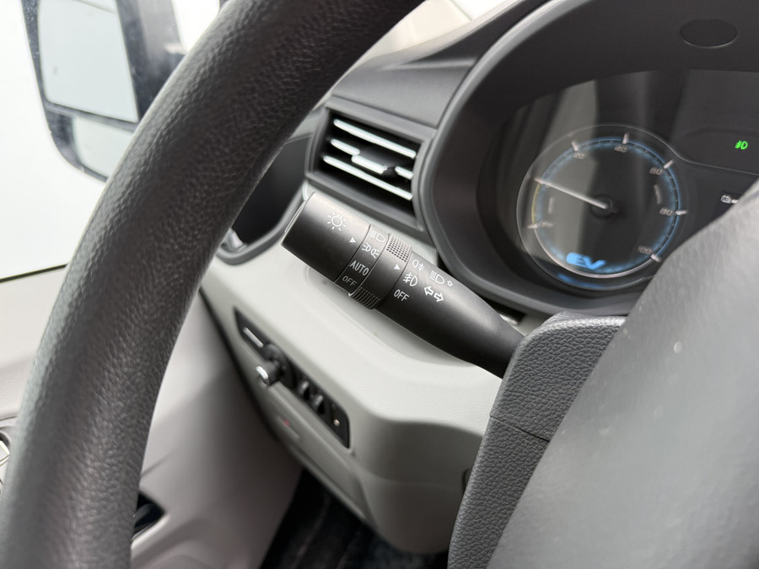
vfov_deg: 56.8
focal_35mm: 24
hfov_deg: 71.6
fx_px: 526
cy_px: 284
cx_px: 380
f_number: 1.78
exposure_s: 1/225
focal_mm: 6.76
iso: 125
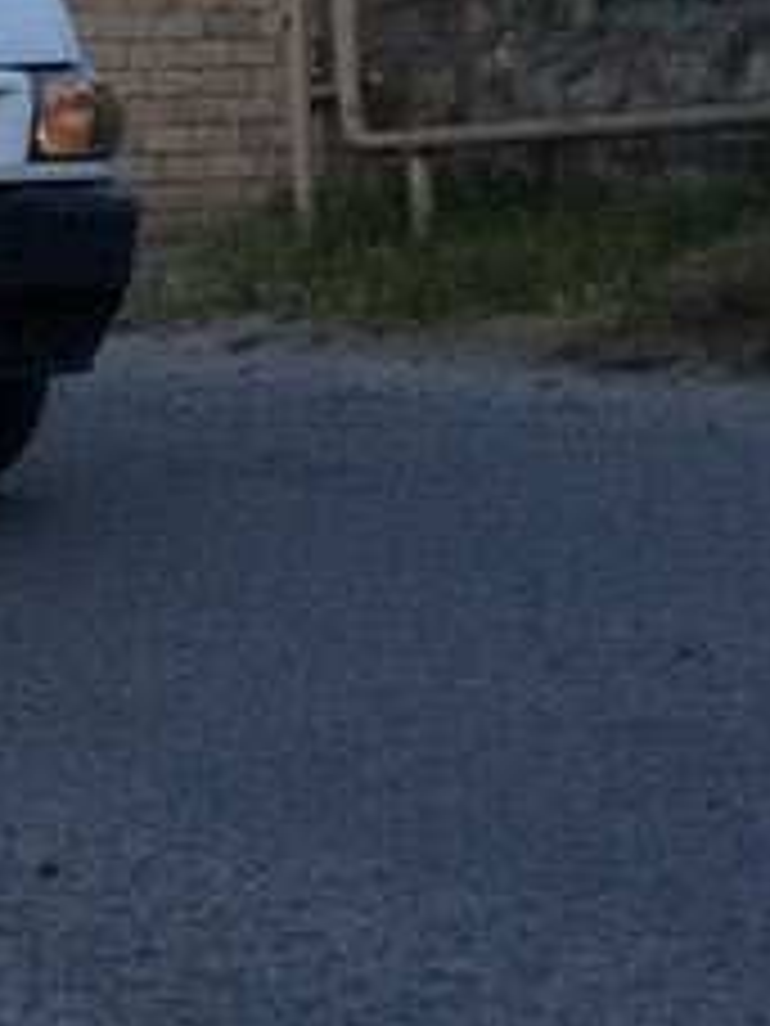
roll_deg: +1.8
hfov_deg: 15.0
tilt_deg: -2.5
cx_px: -653
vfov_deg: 23.2
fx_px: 2491
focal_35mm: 84
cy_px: 353
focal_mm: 4.15
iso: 64
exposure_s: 1/33
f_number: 2.2
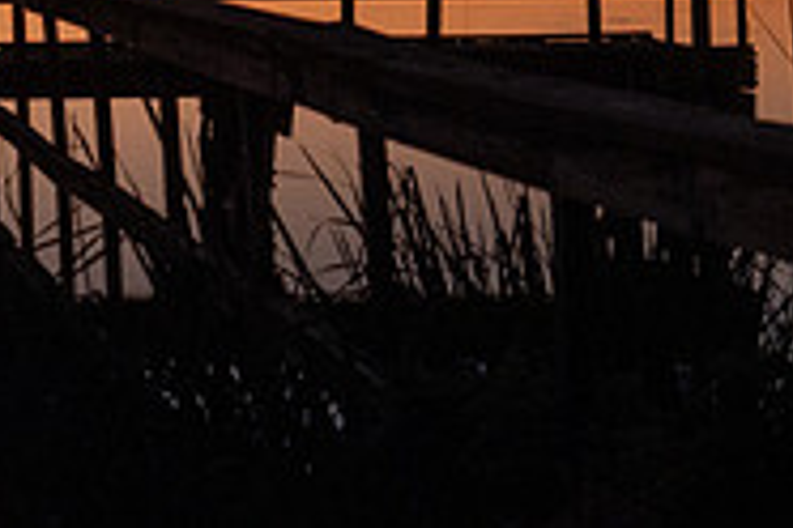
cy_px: -68
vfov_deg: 7.0
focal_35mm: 195
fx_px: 4295
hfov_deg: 10.2
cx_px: -380
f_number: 5
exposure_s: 1/50
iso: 500
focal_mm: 29
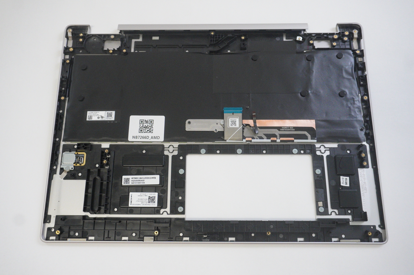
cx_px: 207
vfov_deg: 43.5
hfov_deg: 62.0
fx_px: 345
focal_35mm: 30
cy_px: 138
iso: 4000
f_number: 5.6
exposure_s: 1/200
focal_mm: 20
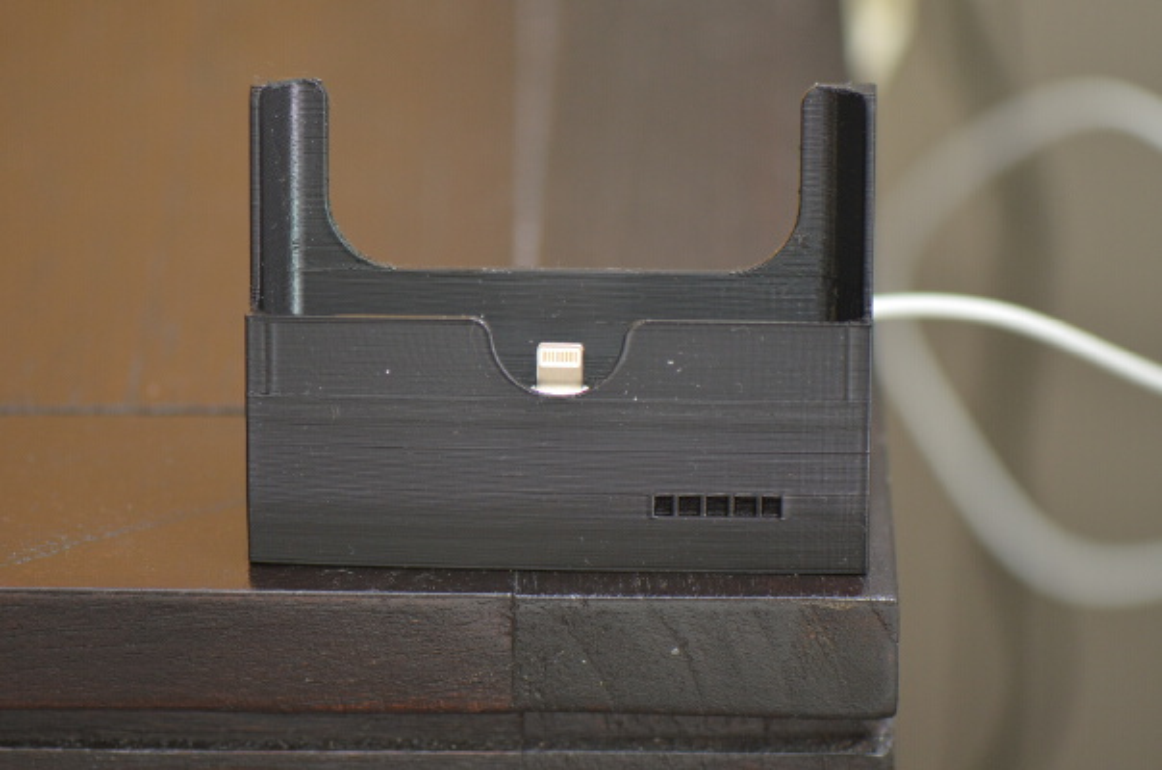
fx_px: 5073
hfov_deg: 13.1
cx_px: 581
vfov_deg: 8.7
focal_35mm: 158
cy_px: 385
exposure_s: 1/125
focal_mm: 105
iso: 800
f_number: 3
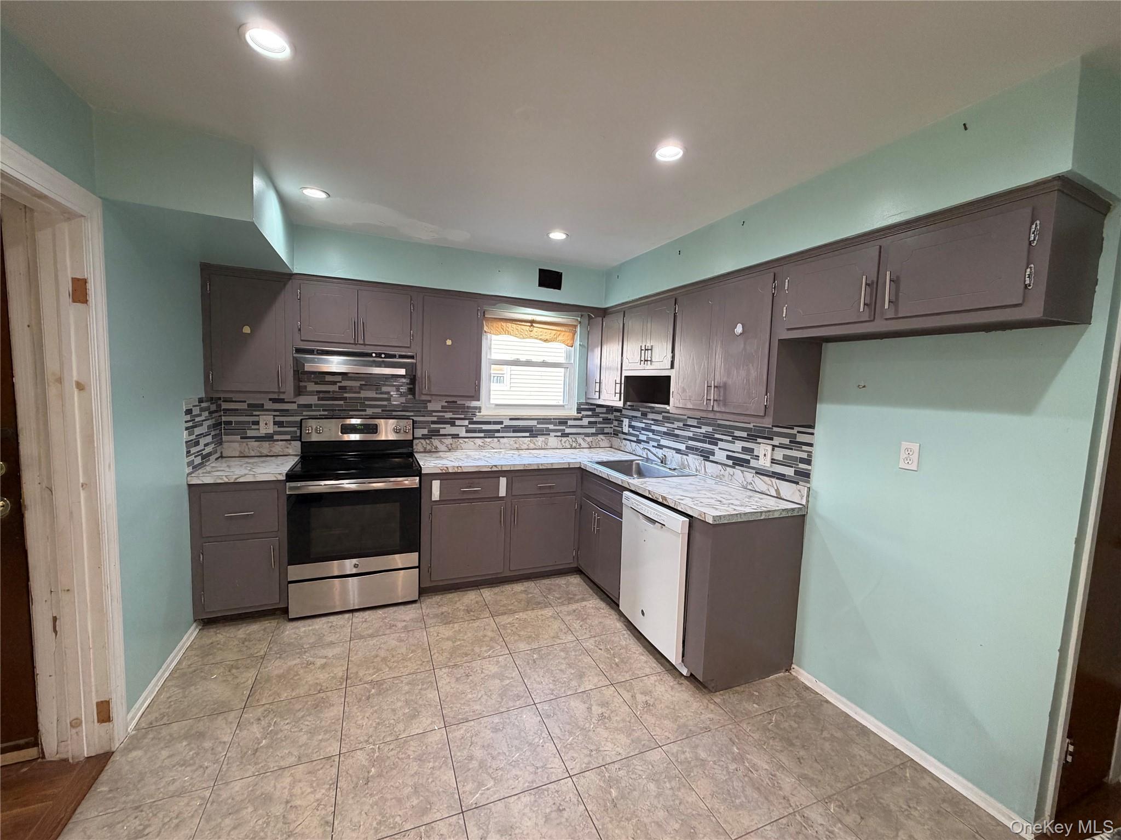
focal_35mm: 14
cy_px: 420
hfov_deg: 102.1
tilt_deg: -5.1
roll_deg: -2.3
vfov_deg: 85.7
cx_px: 560
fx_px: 453
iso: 200
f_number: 2.2
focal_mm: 2.22
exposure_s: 1/60
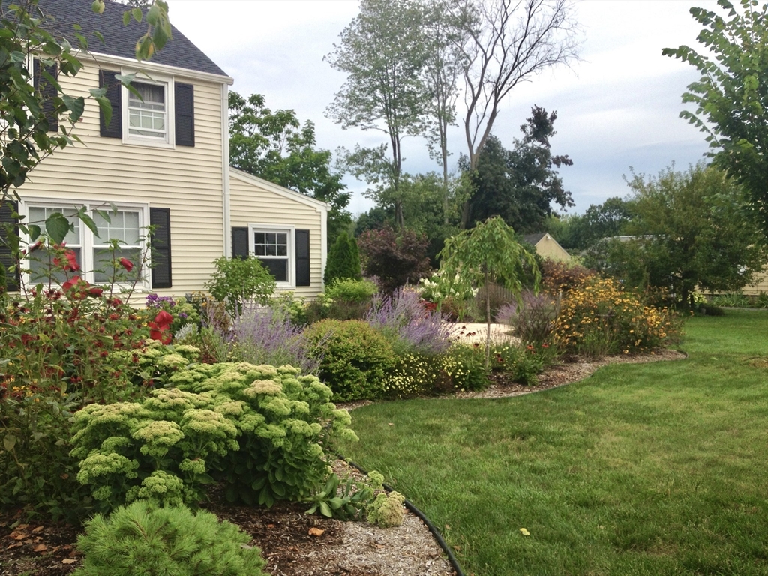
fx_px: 777
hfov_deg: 52.6
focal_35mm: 35
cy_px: 288
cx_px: 384
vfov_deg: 40.7
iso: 50
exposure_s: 1/460
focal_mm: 4.28
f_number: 2.4
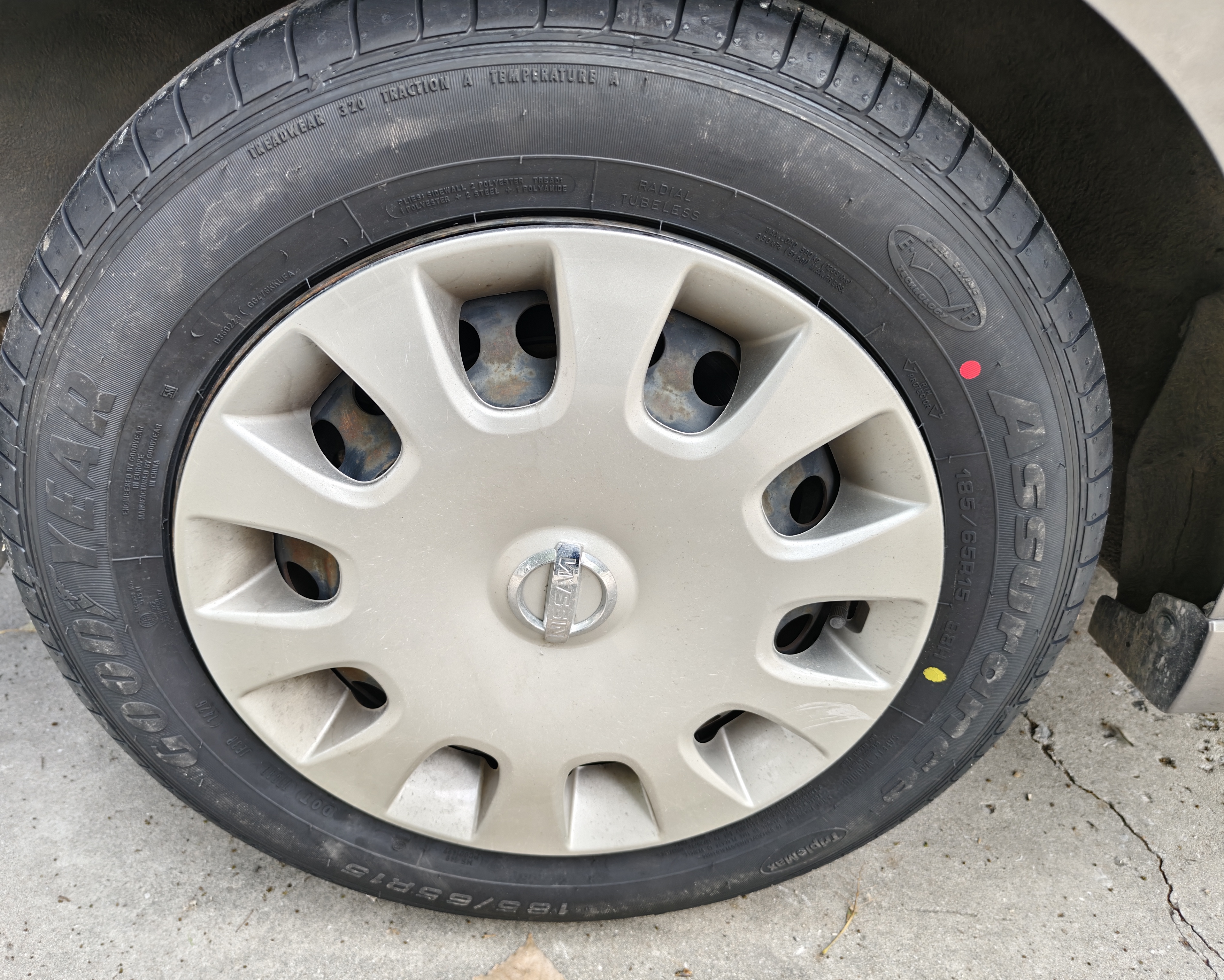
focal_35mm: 24
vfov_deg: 58.8
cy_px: 490
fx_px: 869
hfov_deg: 70.2
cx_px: 579
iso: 77
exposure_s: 1/100
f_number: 1.88
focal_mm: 5.56
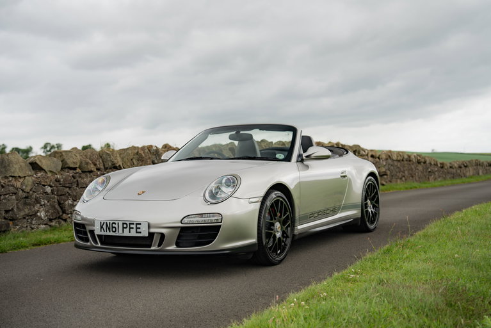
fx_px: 682
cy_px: 164
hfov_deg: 39.6
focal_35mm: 50
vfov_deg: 27.0
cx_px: 246
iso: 160
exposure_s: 1/400
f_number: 2.8
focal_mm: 50
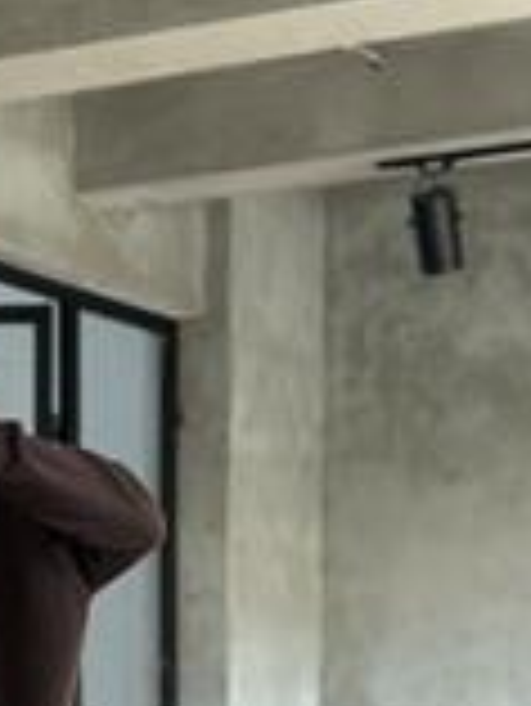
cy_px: 760
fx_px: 2655
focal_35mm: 130
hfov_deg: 11.2
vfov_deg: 14.8
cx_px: -140
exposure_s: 1/40
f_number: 1.78
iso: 250
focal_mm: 6.76
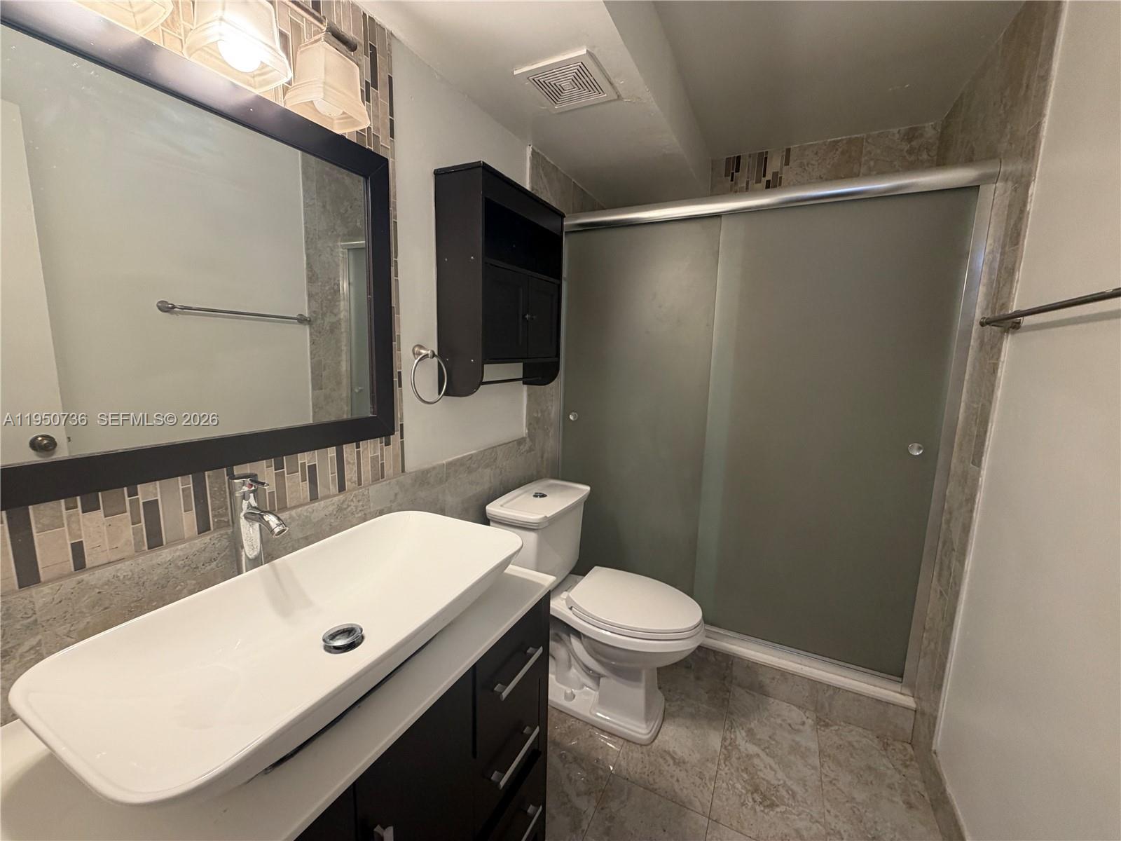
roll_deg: -1.6
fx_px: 453
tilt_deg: -8.4
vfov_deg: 85.7
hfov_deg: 102.1
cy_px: 420
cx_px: 560
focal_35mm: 14
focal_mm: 2.22
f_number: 2.2
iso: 160
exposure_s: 1/60
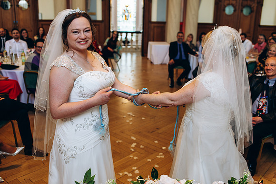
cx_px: 138
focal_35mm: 35
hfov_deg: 54.5
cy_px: 92
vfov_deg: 37.8
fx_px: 268
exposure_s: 1/100
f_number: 2.8
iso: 200
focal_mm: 35
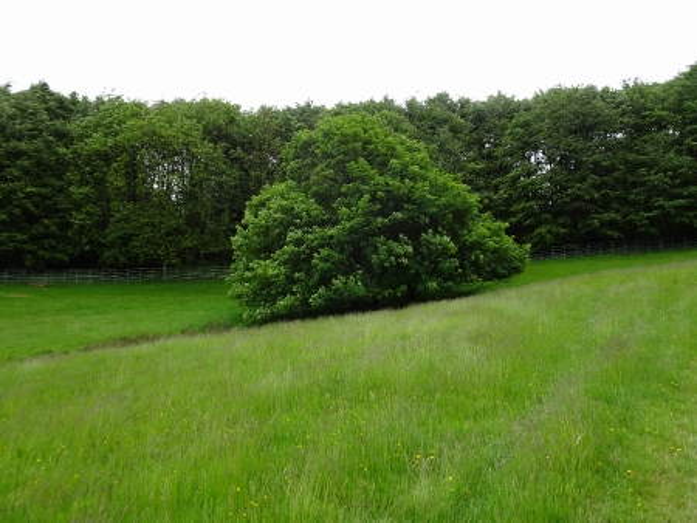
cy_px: 262
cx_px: 348
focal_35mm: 30
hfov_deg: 59.9
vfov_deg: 46.8
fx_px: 604
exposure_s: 1/320
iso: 80
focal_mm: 5.09
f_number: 4
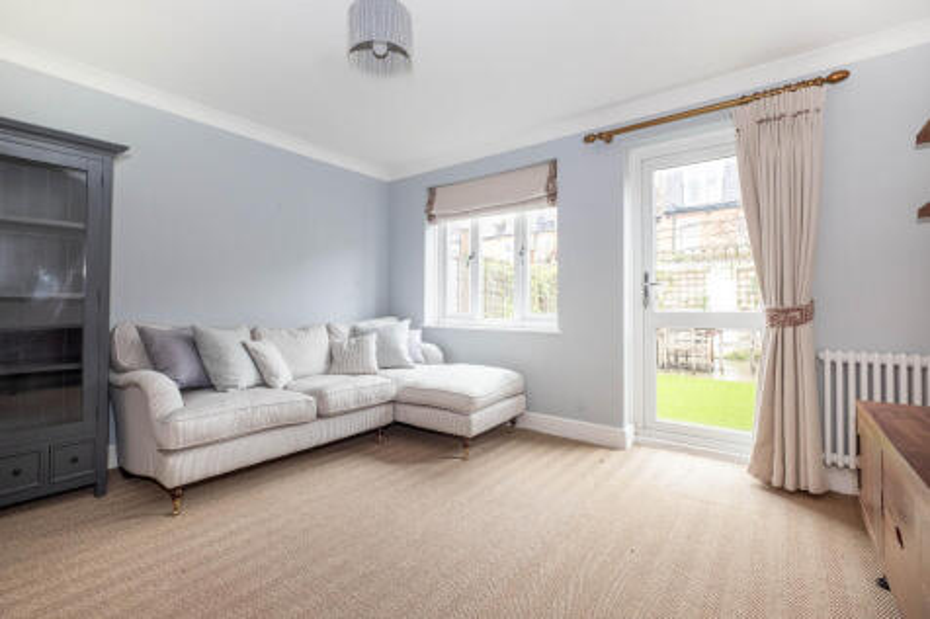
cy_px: 310
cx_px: 465
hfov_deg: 100.4
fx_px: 387
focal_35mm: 15
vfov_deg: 77.3
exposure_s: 1/6
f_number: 5.6
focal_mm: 10
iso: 400
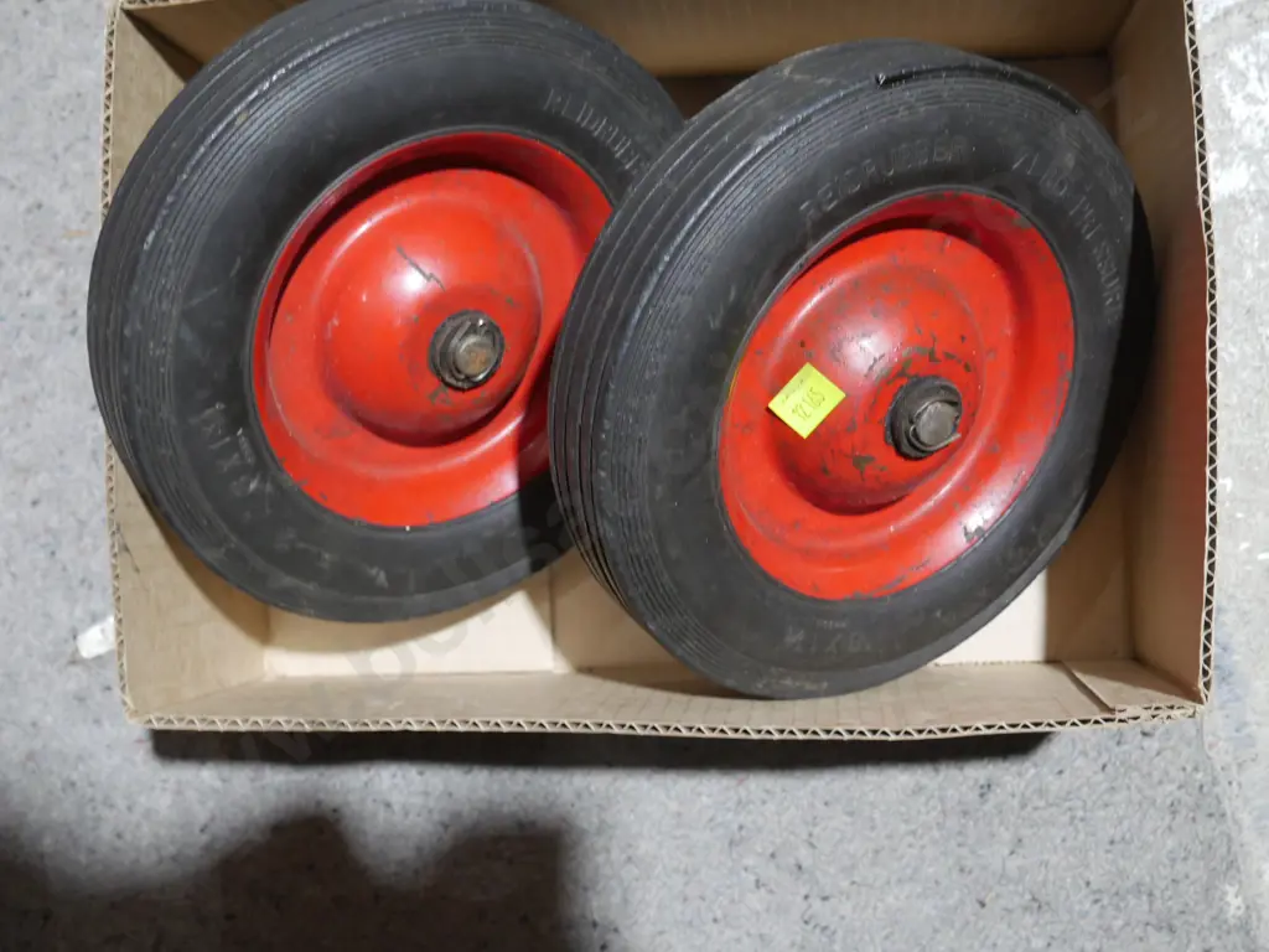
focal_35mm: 46
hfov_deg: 41.2
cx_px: 634
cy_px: 476
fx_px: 1686
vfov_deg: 31.5
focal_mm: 23
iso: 1250
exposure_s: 1/60
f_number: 5.1
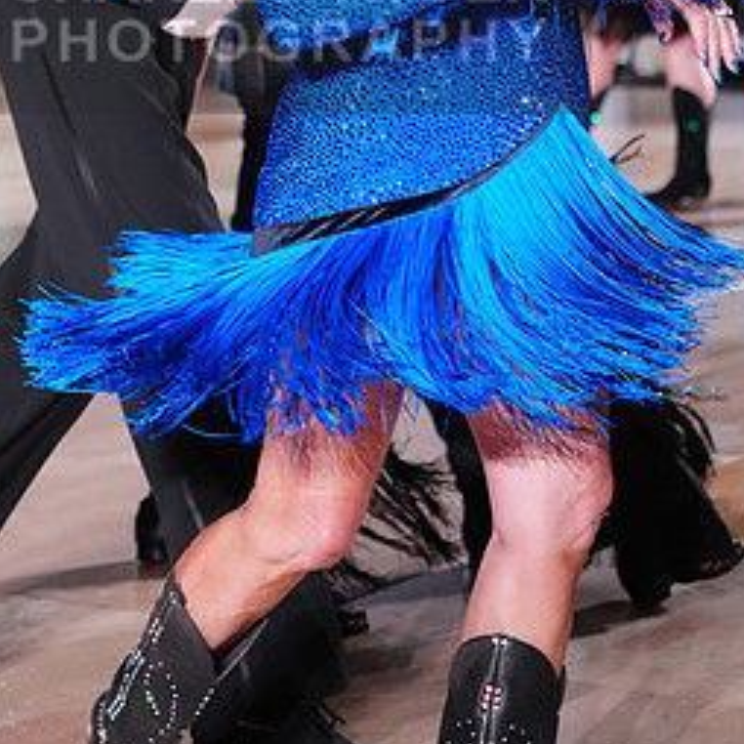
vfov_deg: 12.7
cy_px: 18
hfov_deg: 12.8
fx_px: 3307
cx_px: 189
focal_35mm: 136
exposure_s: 1/400
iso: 4000
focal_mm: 70
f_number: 4
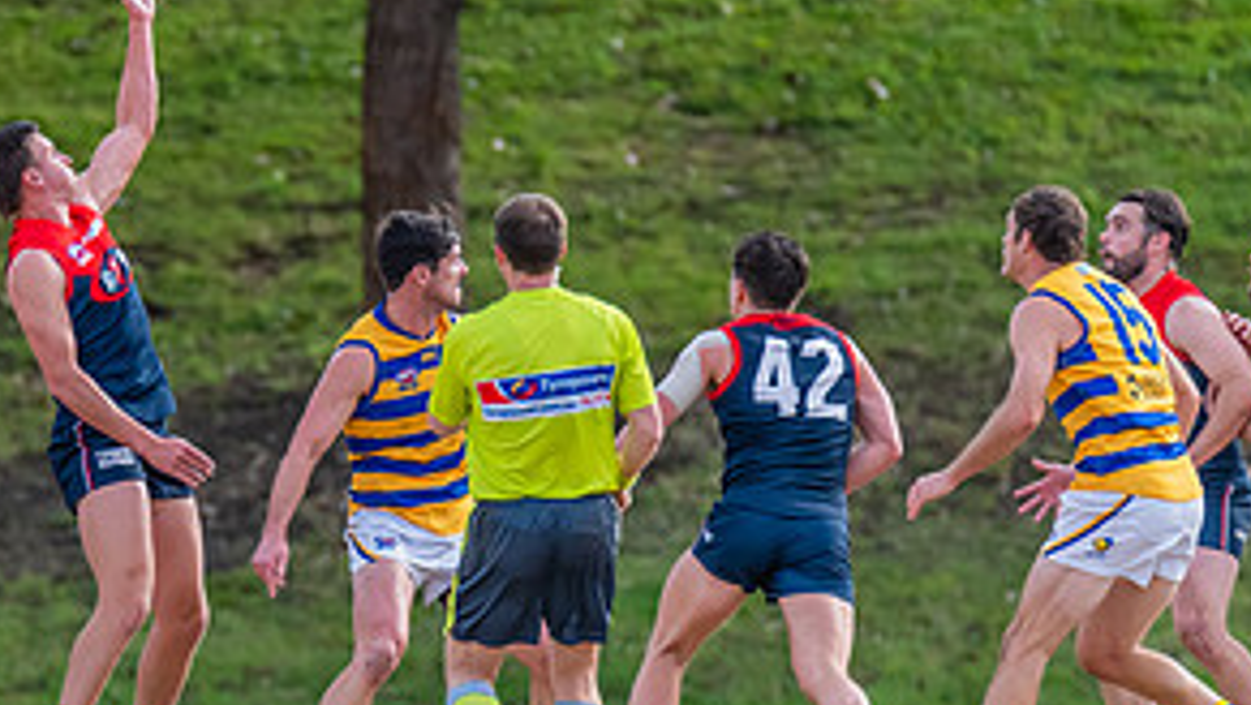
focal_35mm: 1195
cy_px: 344
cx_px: 311
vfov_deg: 1.0
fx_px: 39658
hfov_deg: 1.8
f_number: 6.3
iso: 1400
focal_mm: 550
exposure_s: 1/1600
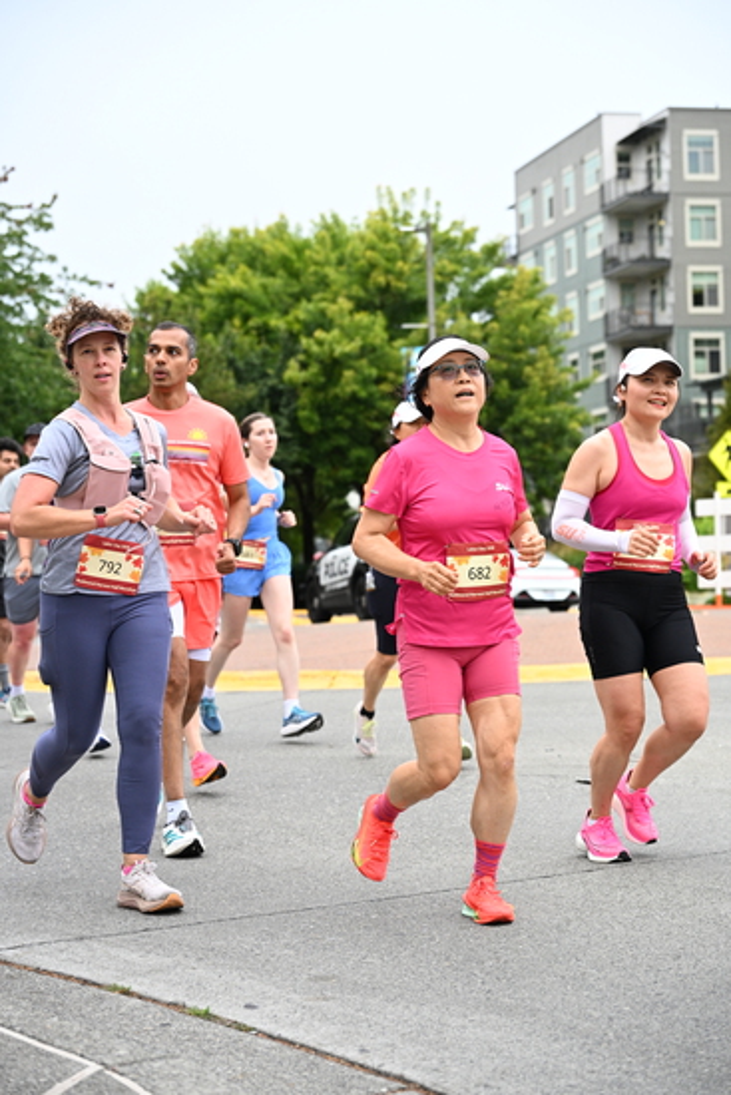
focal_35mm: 64
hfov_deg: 21.3
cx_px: 366
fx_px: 1948
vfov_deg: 31.4
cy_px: 548
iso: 1600
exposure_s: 1/800
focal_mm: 64
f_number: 4
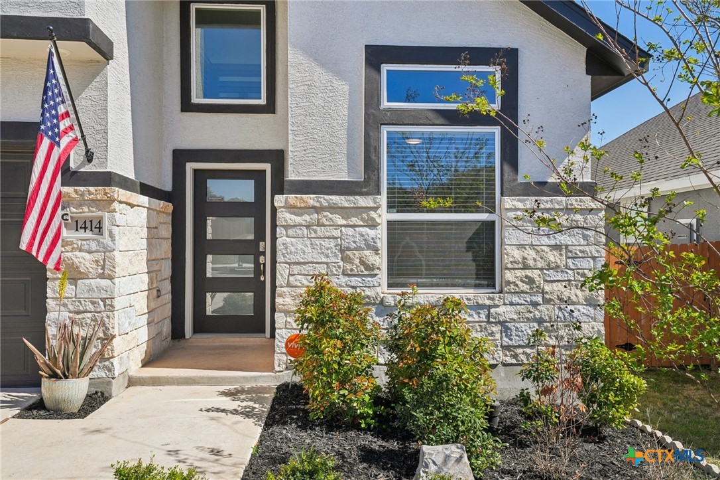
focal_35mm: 30
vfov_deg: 43.6
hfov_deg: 62.0
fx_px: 600
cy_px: 240
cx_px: 360
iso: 200
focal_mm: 30
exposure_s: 1/500
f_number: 8
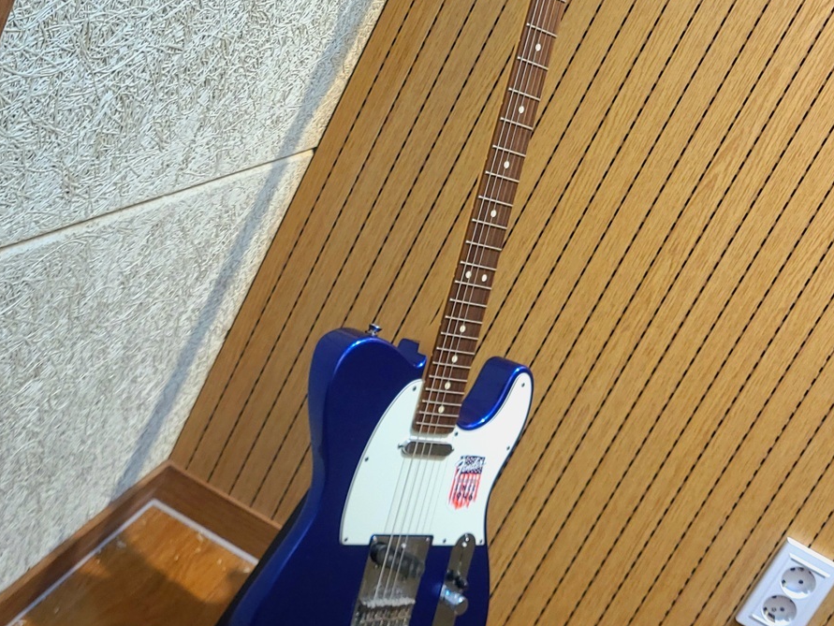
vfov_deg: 40.7
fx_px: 844
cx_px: 417
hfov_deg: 52.6
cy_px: 283
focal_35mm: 35
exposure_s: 1/60.2
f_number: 1.8
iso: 160
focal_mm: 5.4
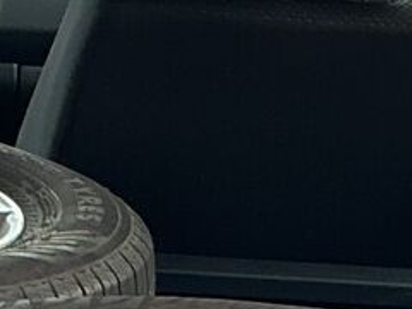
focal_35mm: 206
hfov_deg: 9.5
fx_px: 2452
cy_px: 518
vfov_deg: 7.1
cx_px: -4
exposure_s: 1/120
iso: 32
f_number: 1.8
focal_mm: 3
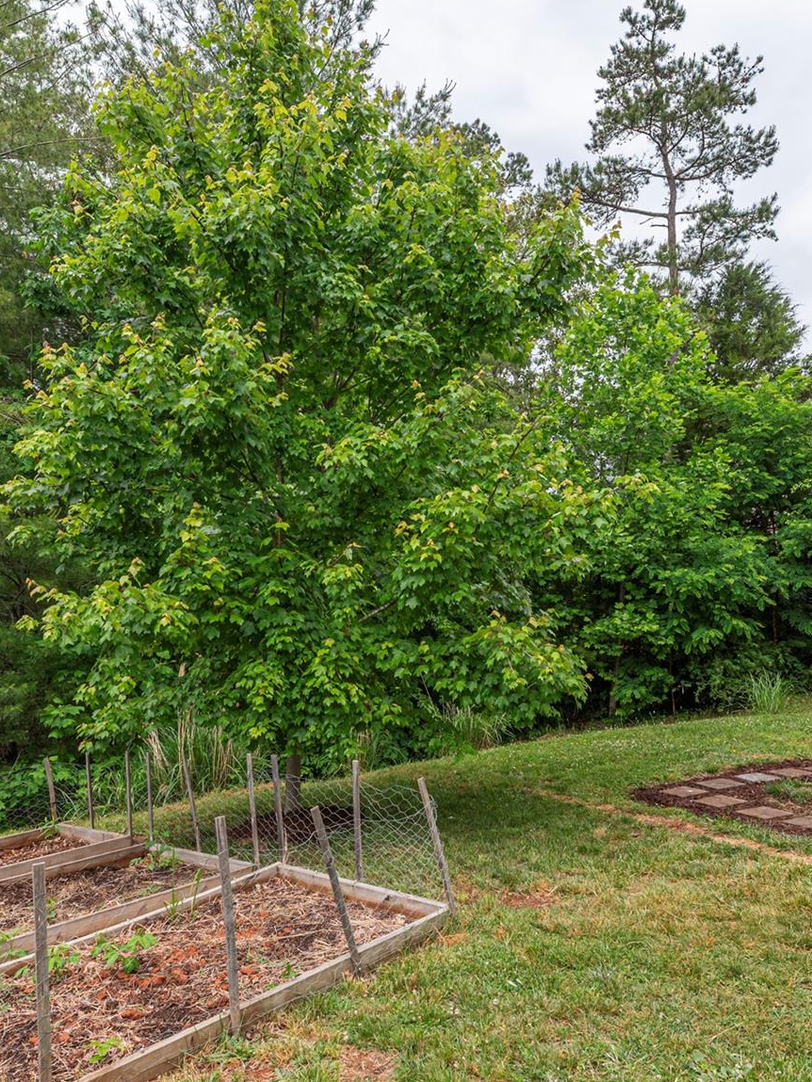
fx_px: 750
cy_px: 623
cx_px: 434
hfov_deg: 56.8
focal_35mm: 24
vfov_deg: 71.2
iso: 320
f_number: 8
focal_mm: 14
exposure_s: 1/1250
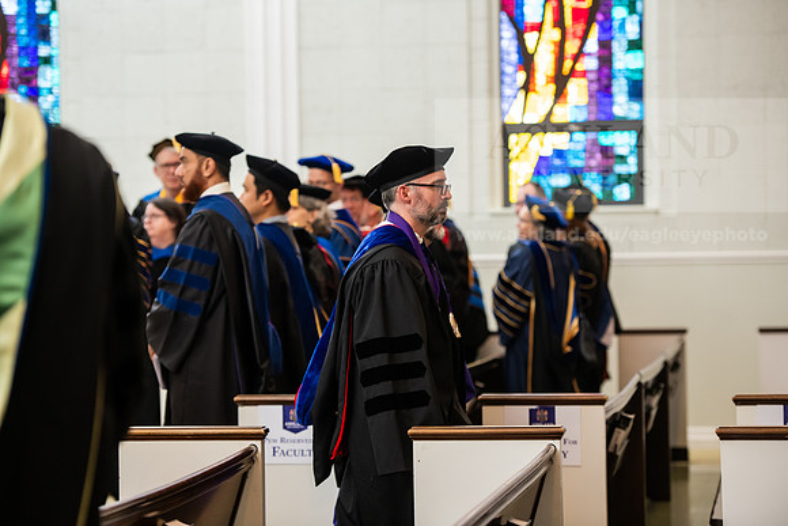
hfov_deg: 18.3
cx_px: 394
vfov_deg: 12.2
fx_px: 2452
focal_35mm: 112
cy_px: 263
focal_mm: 112
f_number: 3.2
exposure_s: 1/200
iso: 1250
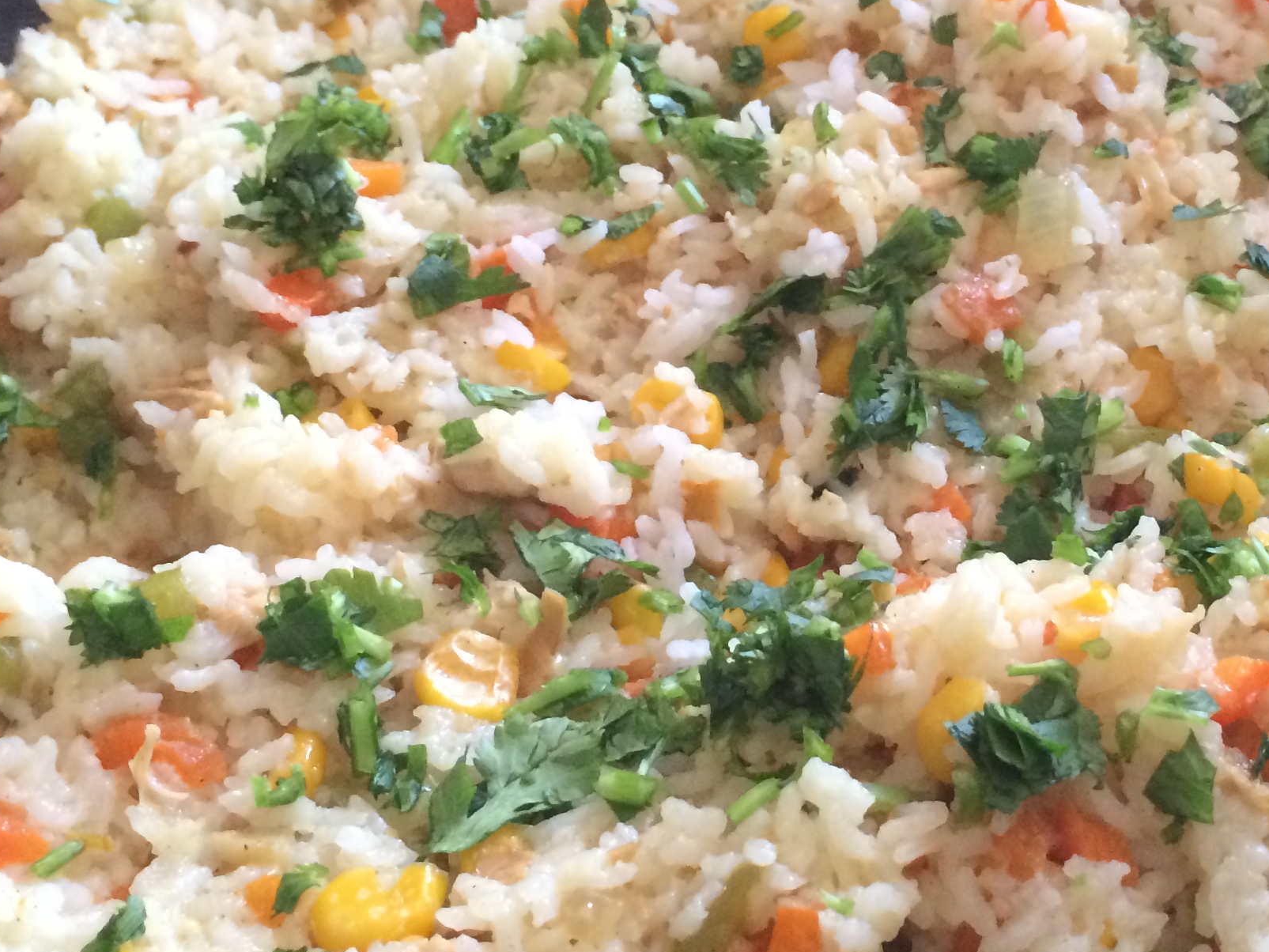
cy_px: 376
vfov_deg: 24.0
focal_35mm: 61
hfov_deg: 31.6
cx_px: 786
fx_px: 2236
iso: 250
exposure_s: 1/30
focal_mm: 4.12
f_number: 2.2
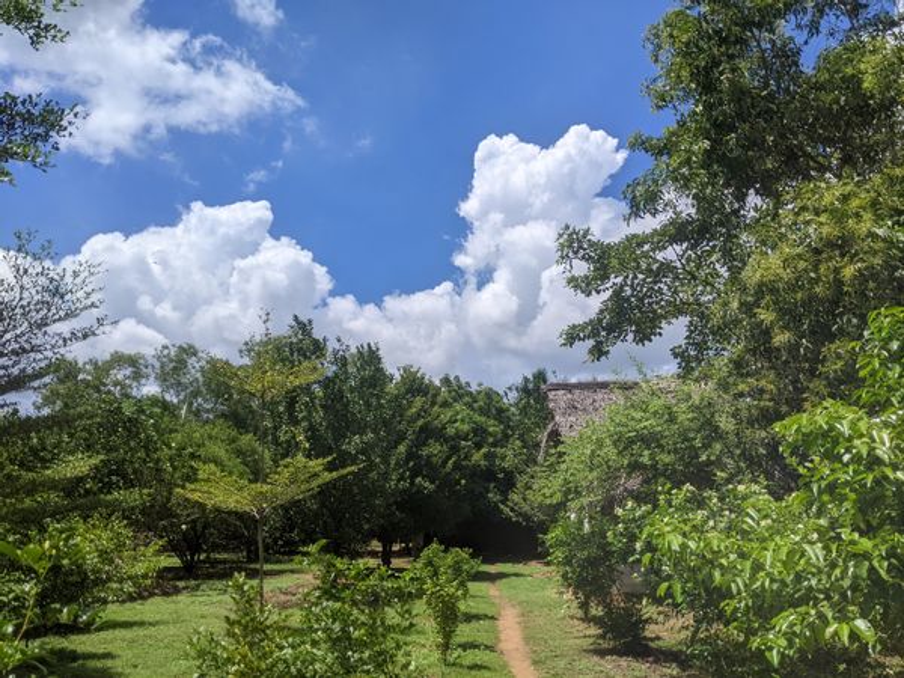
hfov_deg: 65.3
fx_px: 705
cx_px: 452
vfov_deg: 51.4
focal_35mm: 27
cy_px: 339
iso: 60
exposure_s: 1/5882
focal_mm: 4.44
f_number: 1.8
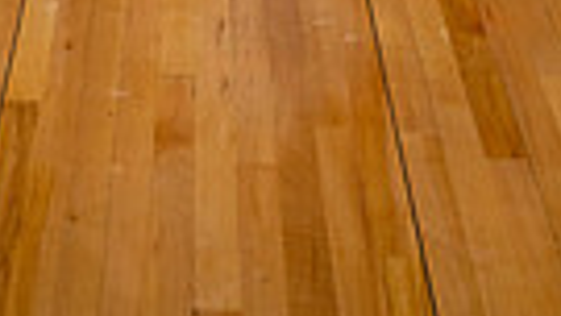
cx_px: 137
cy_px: -578
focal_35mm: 87
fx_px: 1294
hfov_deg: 24.2
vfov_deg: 10.6
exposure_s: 1/200
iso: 800
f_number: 9
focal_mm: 25
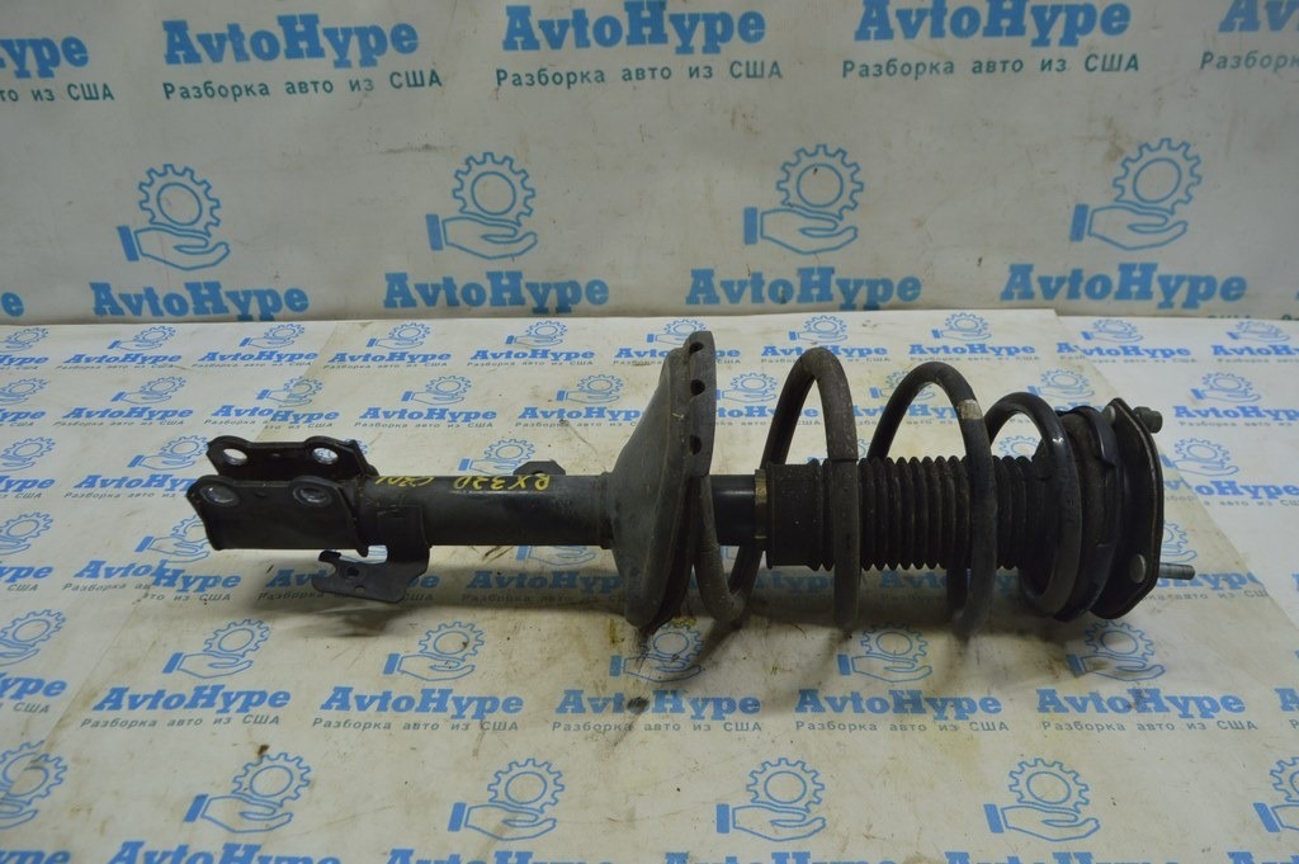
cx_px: 650
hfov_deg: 62.0
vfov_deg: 43.5
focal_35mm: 30
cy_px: 432
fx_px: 1082
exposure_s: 1/40
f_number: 5.6
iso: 400
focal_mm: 20
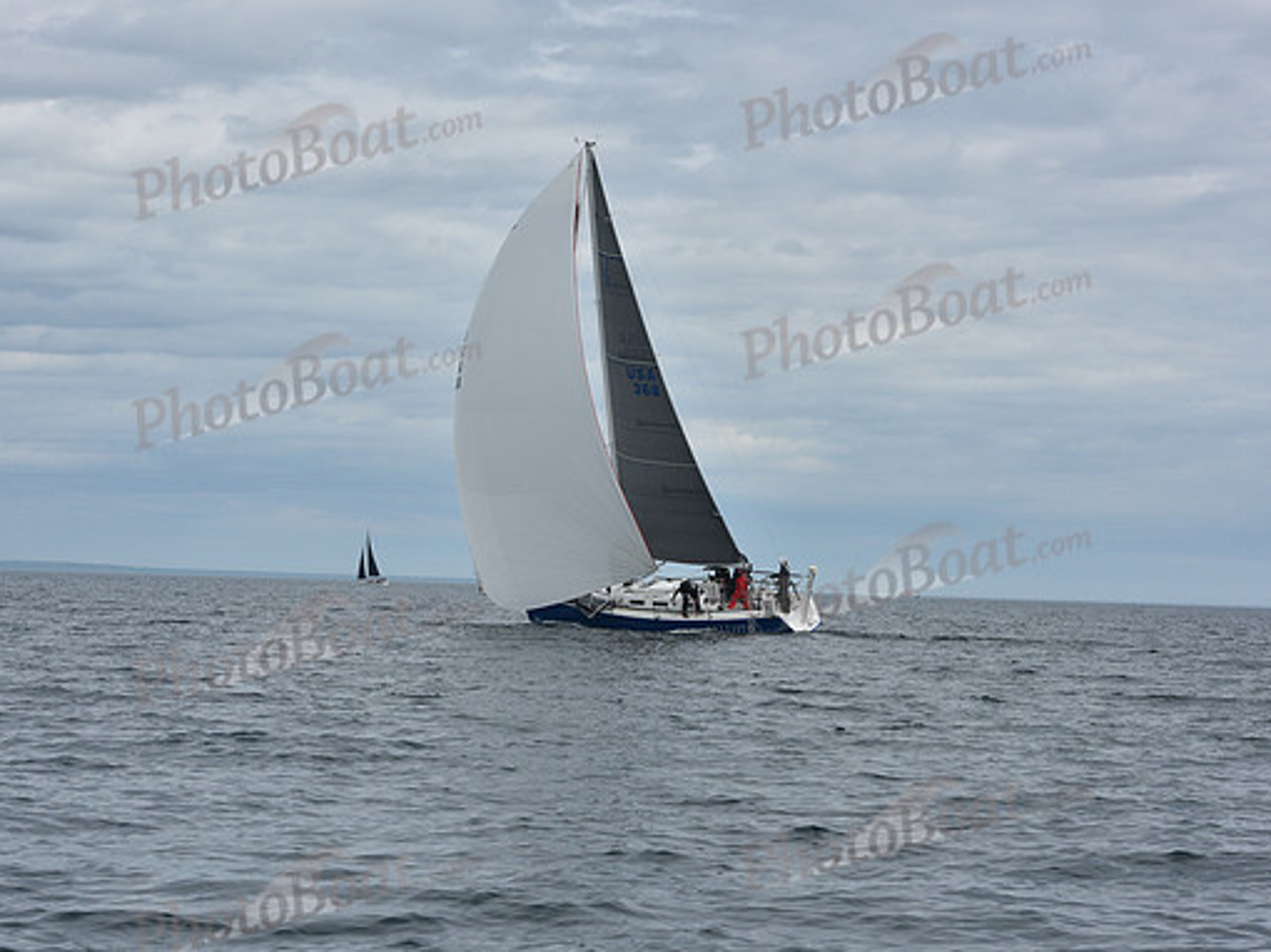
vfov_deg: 15.9
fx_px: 3413
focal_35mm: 93
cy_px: 480
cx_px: 613
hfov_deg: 21.1
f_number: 11
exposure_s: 1/800
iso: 250
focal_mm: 85
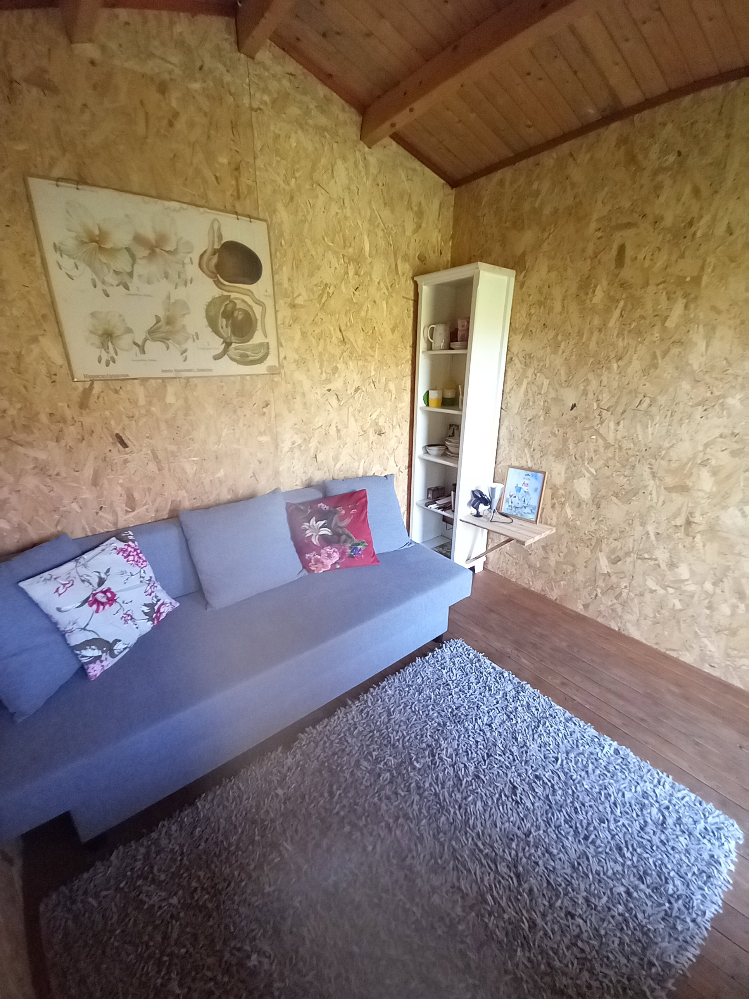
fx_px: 375
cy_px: 500
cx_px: 374
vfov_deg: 106.2
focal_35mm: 13
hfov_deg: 89.9
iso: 250
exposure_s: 1/33.3
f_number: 2.2
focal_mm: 1.13
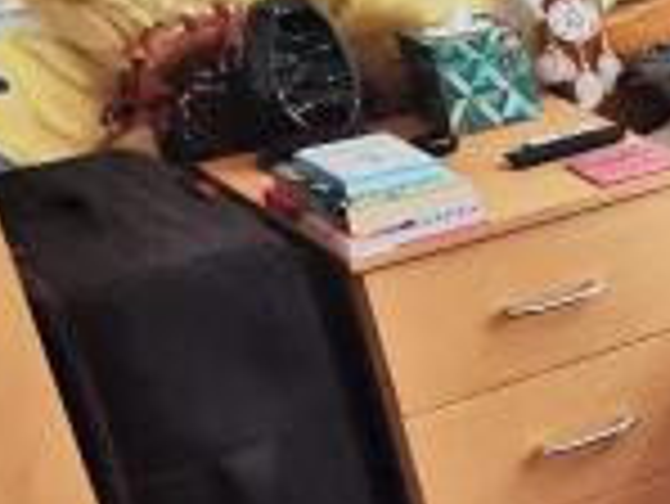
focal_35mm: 110
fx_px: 2131
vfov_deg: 13.5
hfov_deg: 12.4
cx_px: 1767
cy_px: 315
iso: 200
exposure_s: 1/50
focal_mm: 2.35
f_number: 2.2
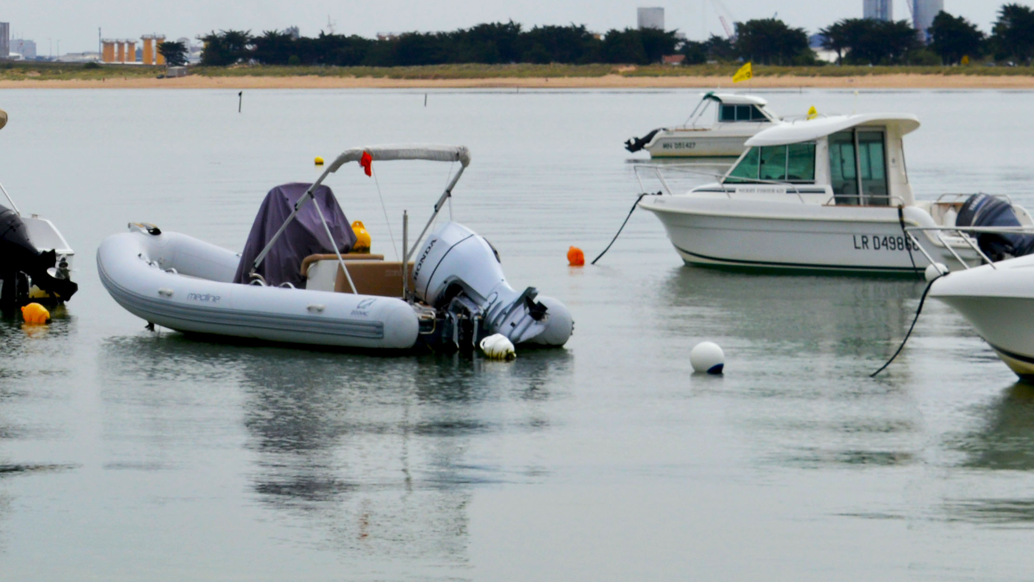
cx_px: -272
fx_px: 4661
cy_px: -43
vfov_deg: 7.1
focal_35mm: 170
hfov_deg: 12.3
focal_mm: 40
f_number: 8
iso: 200
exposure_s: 1/800
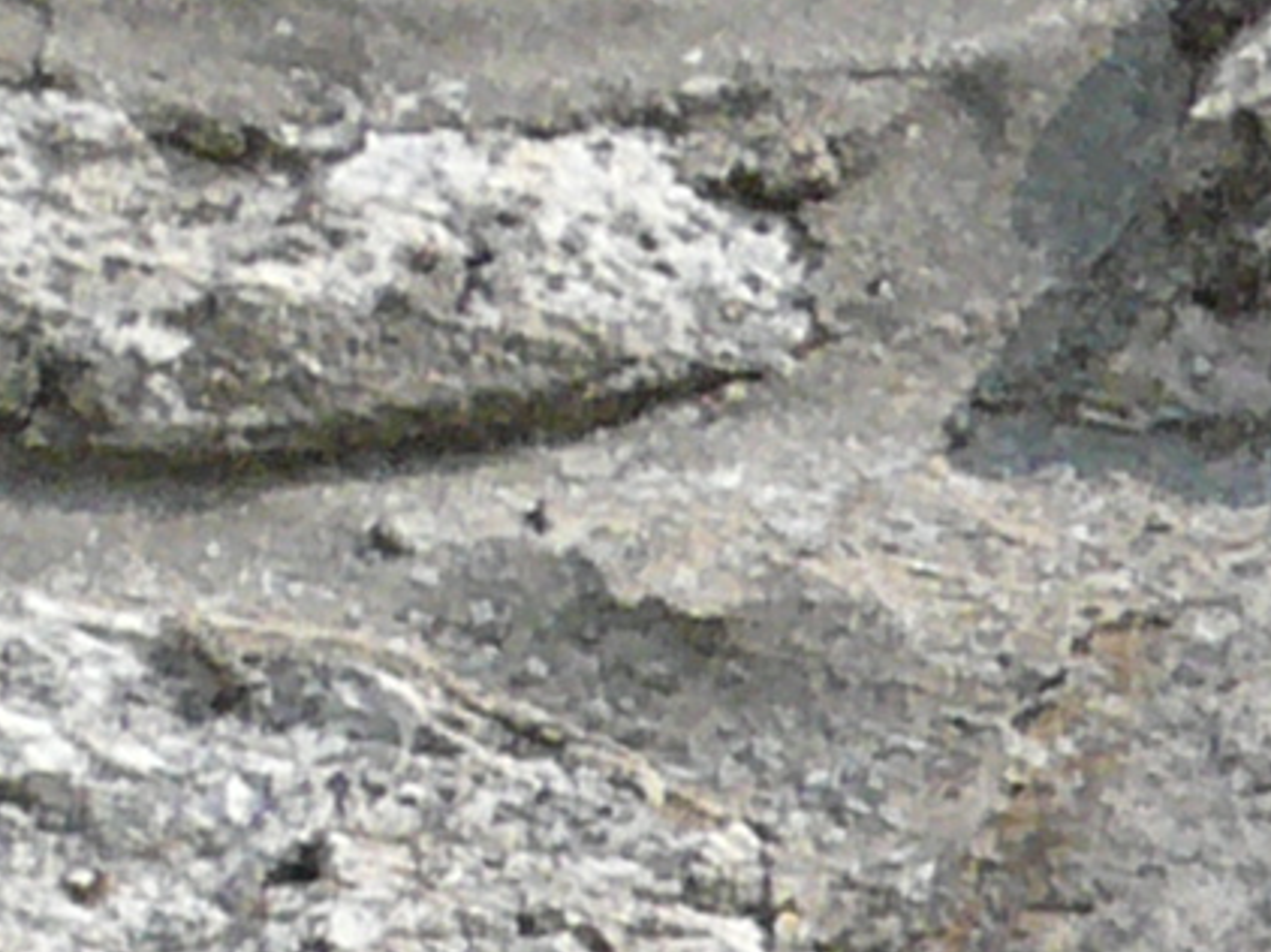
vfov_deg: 2.8
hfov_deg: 3.6
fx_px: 19596
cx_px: 3690
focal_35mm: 534
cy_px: 2133
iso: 100
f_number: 4.5
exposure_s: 1/500
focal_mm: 12
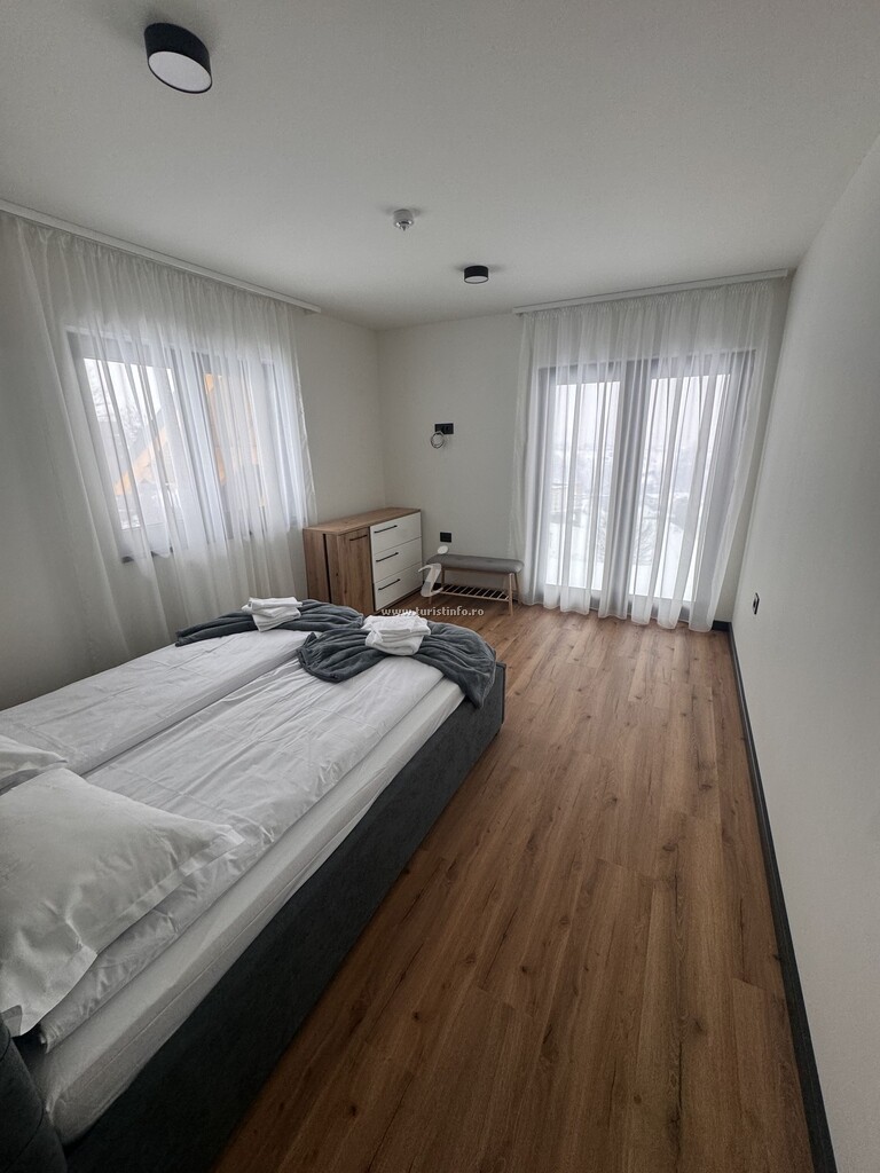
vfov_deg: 102.1
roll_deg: +0.6
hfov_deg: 85.7
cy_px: 586
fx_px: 475
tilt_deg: -16.9
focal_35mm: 14
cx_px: 440
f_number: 2.2
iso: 160
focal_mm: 2.22
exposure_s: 1/99
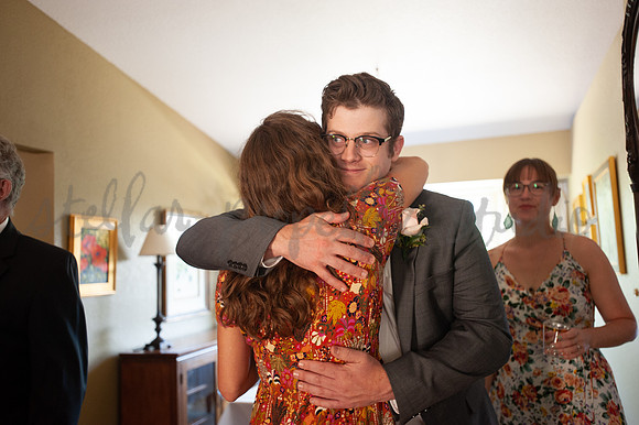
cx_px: 320
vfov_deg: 41.1
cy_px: 212
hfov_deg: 58.7
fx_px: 568
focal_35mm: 32
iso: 1600
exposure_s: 1/100
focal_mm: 32
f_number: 2.8
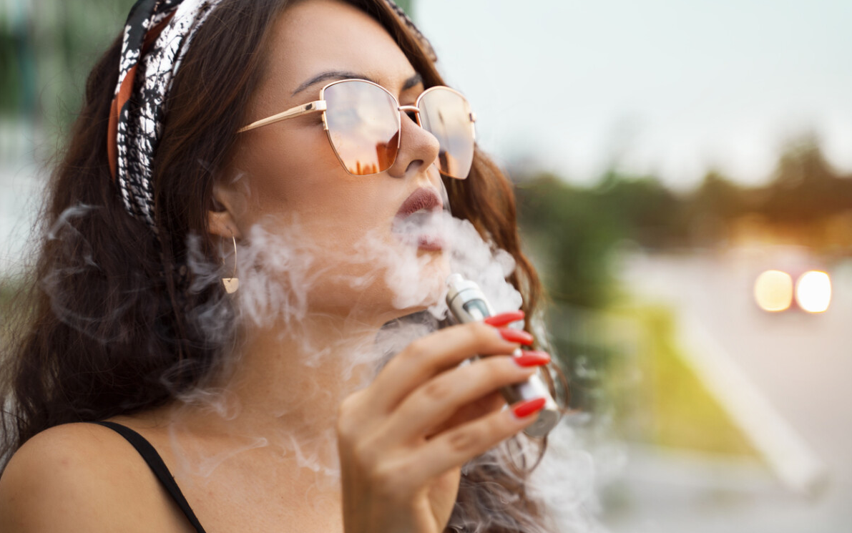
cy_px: 276
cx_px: 426
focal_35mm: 77
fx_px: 1788
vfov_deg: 16.9
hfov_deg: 26.8
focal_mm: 75
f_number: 3.2
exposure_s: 1/160
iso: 200
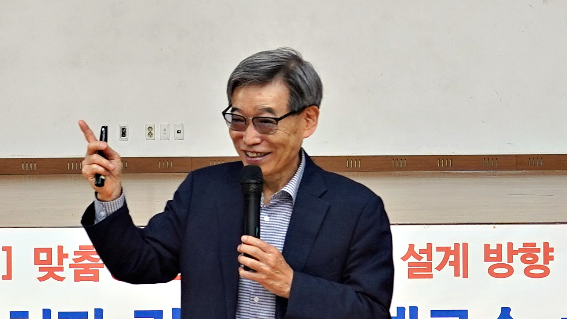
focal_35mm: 117
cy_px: 6
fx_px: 1759
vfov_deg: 10.3
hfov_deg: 18.2
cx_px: 174
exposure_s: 1/40
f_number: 4
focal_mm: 25
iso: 320
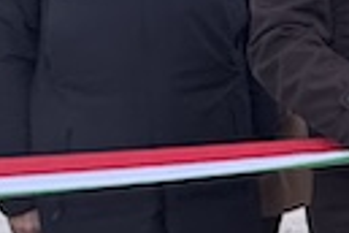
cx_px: 584
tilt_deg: -7.5
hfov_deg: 16.0
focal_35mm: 113
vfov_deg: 12.0
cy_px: 24
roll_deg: -0.4
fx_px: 1095
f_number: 2.2
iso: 320
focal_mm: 2.22
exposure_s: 1/99
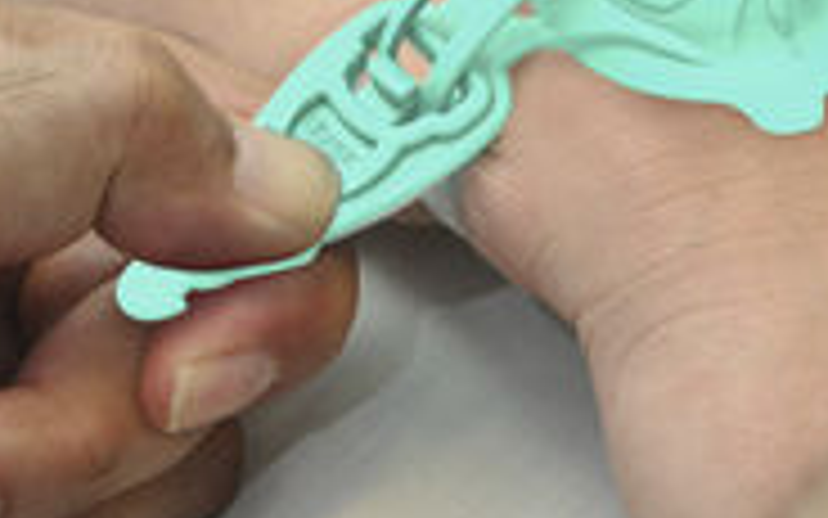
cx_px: 603
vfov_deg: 7.0
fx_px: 4206
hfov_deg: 11.2
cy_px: 23
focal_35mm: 186
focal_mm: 45
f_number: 5.3
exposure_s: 1/100
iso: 800
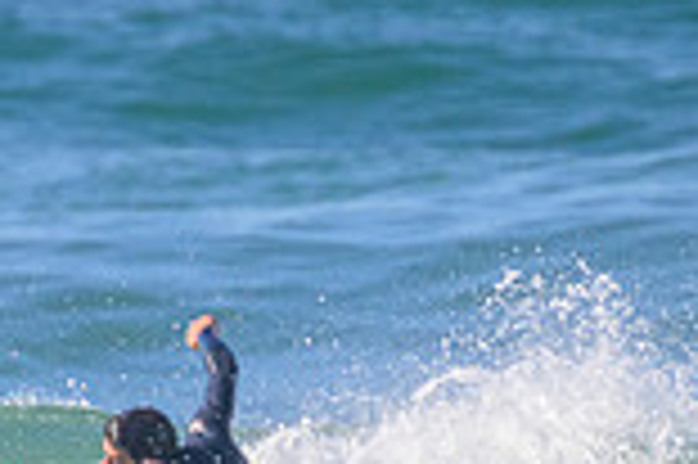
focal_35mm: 2999
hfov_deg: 0.7
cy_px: 705
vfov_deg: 0.5
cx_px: 180
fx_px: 58085
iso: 1800
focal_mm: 800
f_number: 11
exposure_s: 1/2000
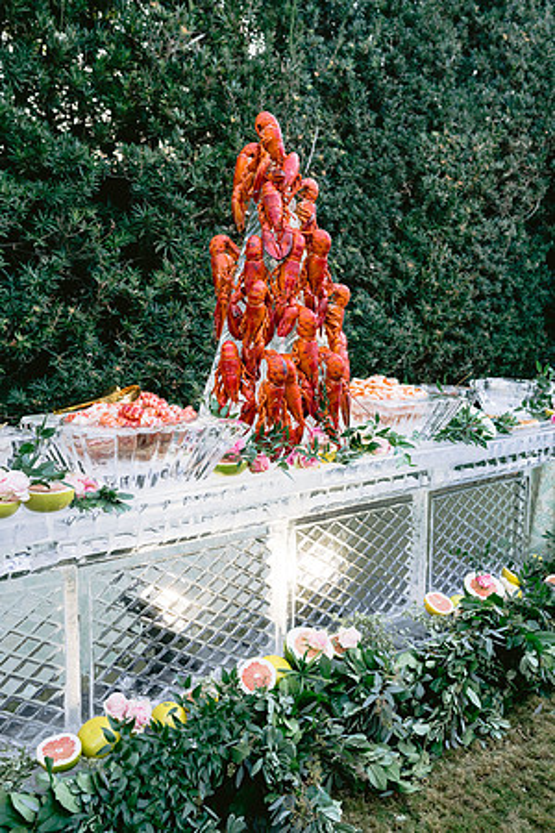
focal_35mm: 35
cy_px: 416
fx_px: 809
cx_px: 278
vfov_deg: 54.4
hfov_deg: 37.9
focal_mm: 35
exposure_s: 1/125
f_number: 4
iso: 500
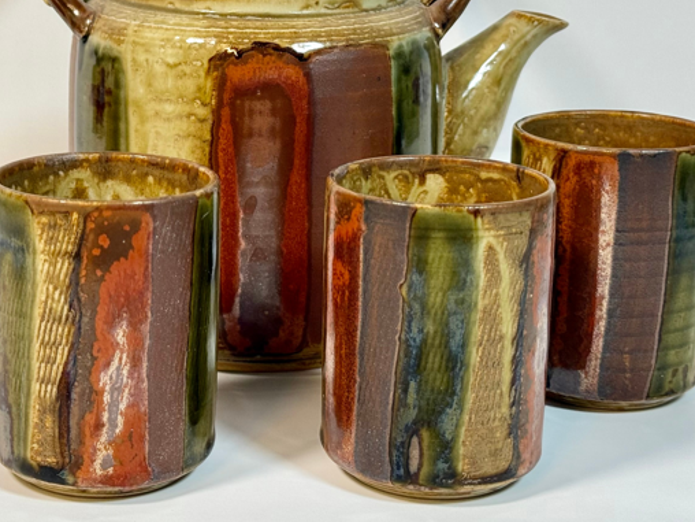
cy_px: 139
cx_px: 253
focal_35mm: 85
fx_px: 1707
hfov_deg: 23.0
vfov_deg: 17.3
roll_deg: -0.4
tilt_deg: -11.6
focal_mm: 6.76
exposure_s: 1/120
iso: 80
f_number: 1.78
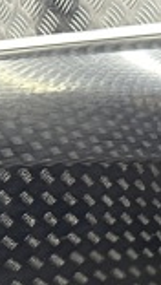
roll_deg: +0.5
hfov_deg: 10.2
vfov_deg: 19.0
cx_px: 355
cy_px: 332
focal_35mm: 107
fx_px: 810
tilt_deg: -10.5
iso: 320
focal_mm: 6.86
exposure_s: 1/50
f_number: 1.78
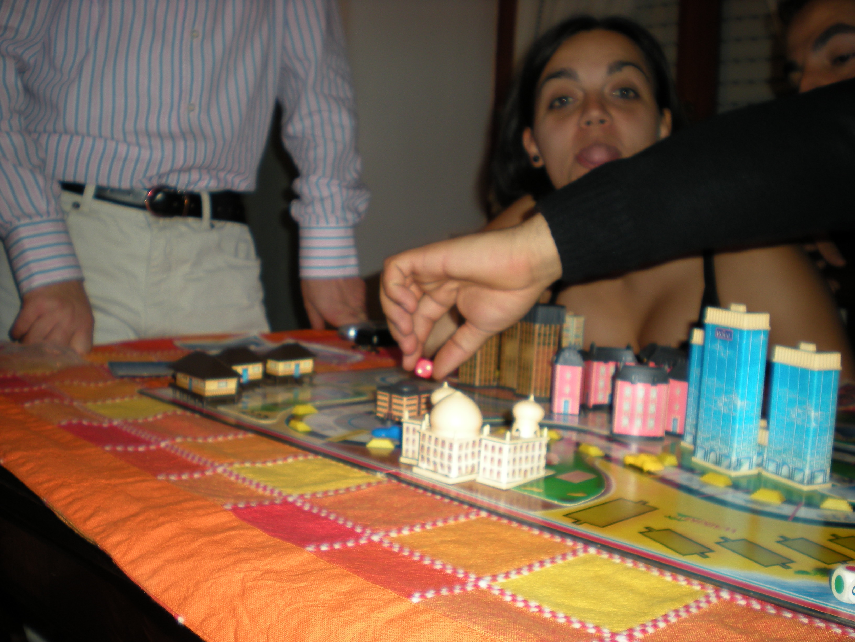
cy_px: 321
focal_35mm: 38
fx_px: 939
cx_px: 428
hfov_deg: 49.0
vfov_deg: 37.7
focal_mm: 6.3
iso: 64
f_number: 3.1
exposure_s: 1/60
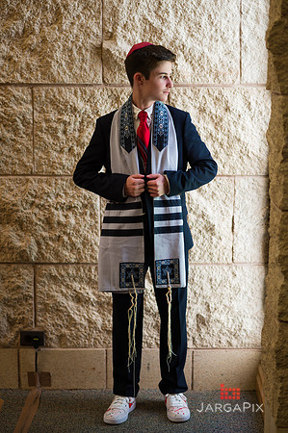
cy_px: 216
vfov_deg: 23.9
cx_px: 144
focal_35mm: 85
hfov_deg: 16.0
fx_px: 1022
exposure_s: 1/200
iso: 200
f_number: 2
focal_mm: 85
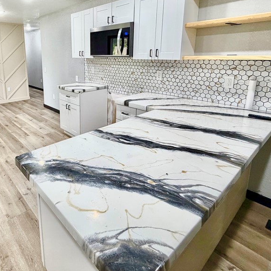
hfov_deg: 67.2
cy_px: 92
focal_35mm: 22
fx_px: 195
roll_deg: +2.1
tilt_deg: -13.2
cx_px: 84
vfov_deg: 67.9
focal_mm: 2.22
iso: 250
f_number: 2.2
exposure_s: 1/120
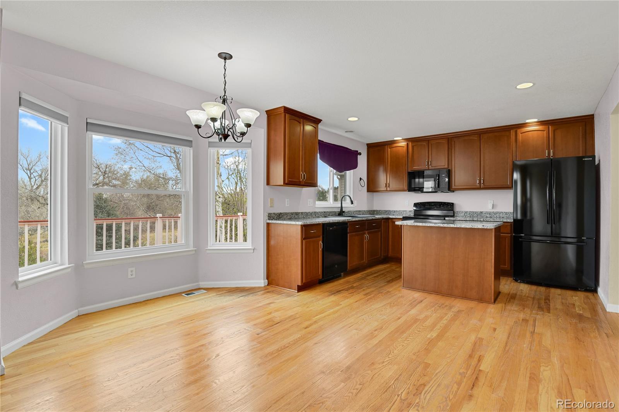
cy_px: 206
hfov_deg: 93.3
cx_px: 310
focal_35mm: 17
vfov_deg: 70.4
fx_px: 292
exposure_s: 1/20
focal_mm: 17
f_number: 8
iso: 2000
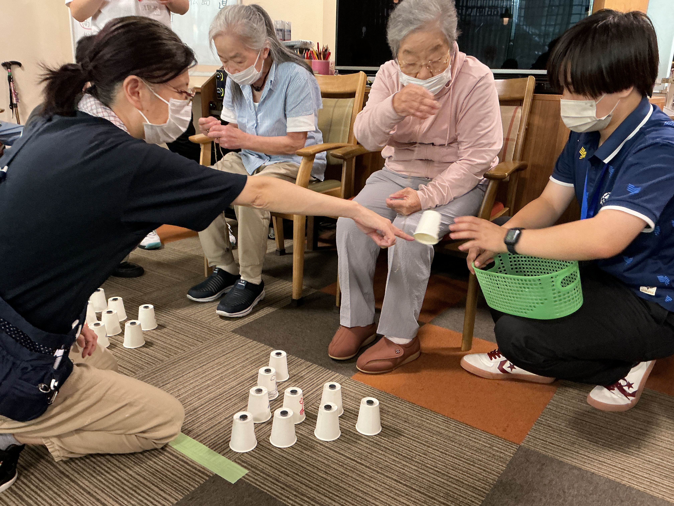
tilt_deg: -18.2
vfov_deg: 48.2
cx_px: 337
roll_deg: -1.8
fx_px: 565
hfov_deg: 61.7
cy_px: 253
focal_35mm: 29
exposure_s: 1/40
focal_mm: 3
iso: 200
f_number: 1.8
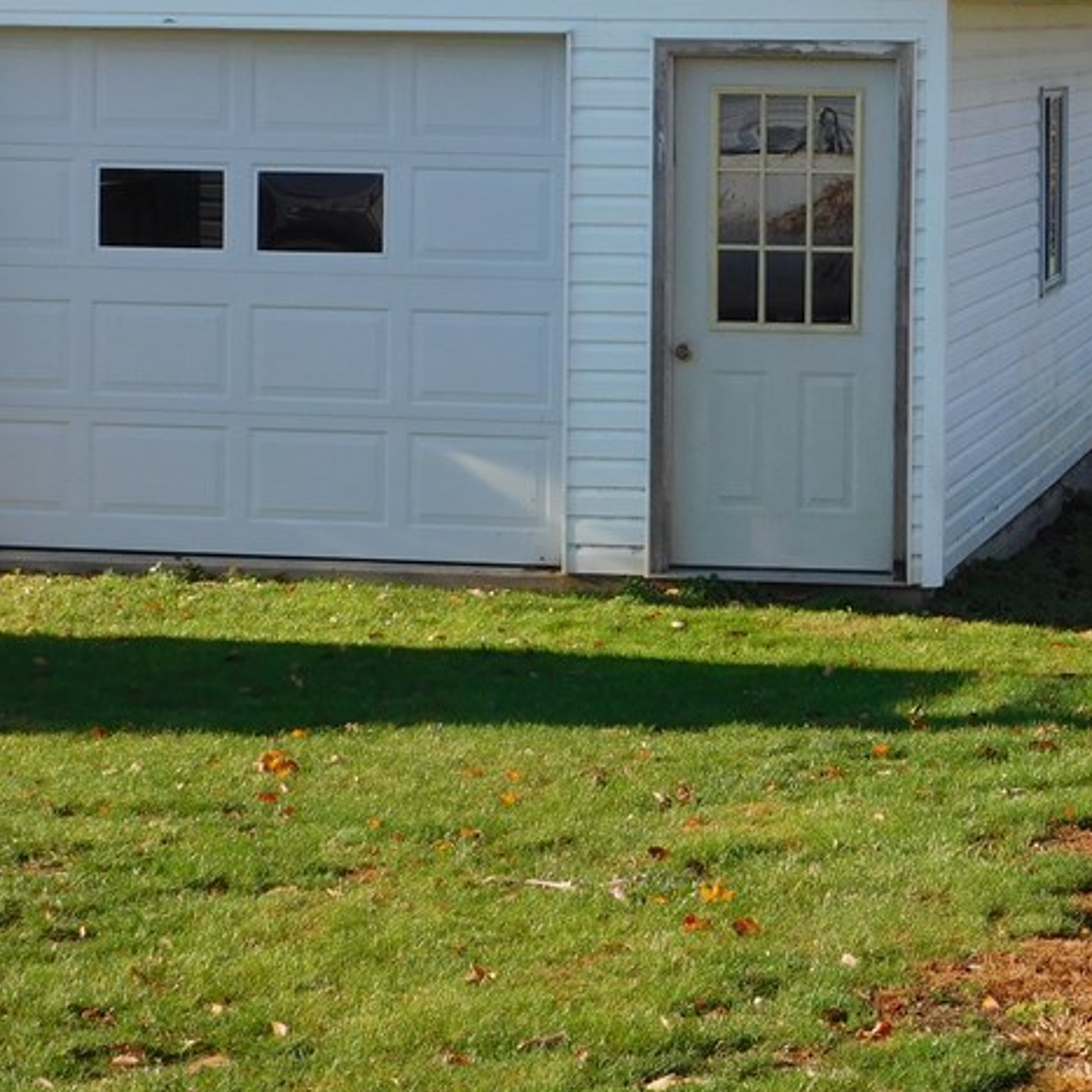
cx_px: 818
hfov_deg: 13.6
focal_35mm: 128
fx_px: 4568
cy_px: 236
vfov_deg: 13.6
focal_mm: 11.7
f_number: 4.2
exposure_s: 1/500
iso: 125
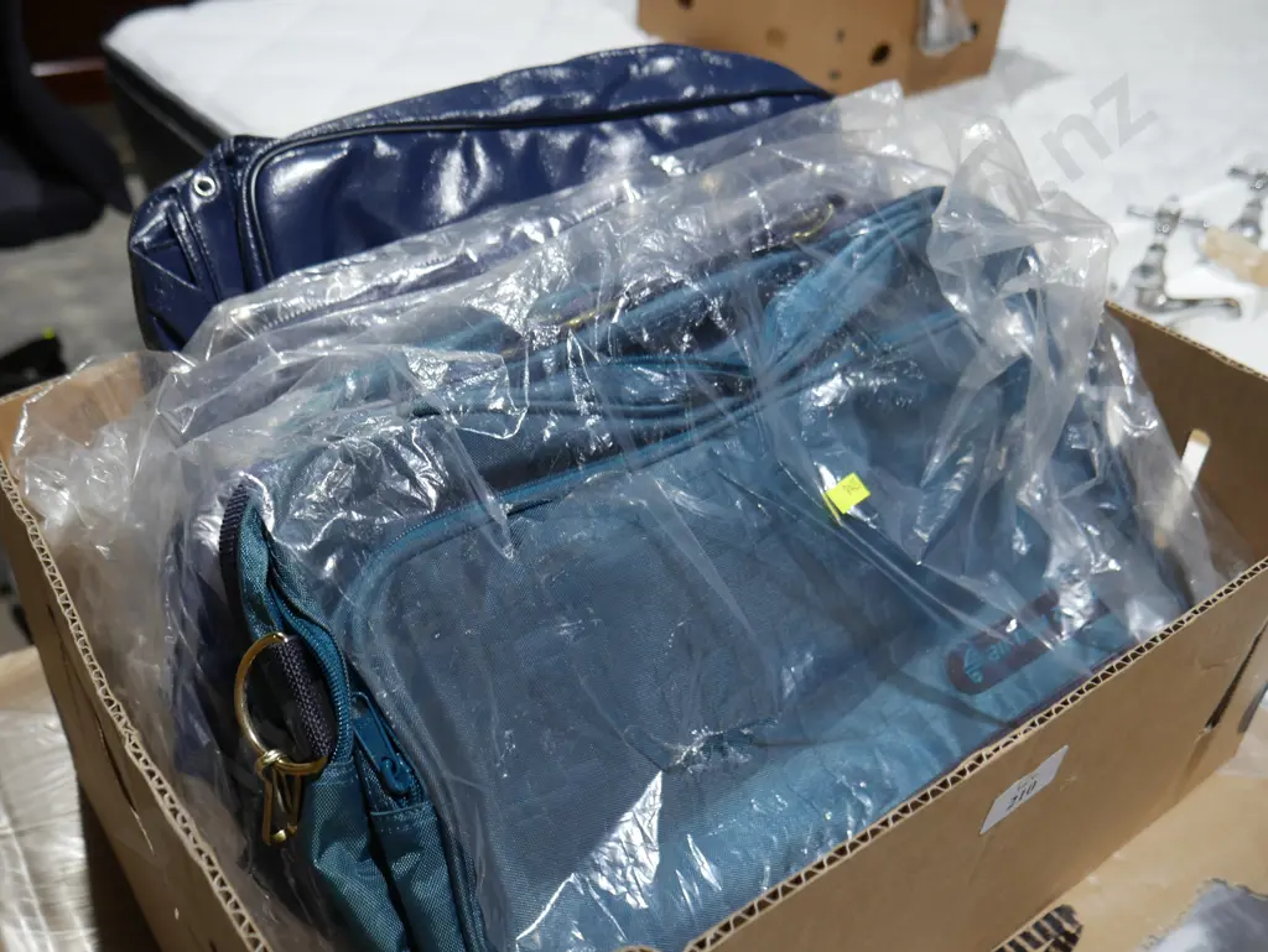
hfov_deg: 59.9
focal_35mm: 30
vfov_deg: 46.8
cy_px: 476
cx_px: 634
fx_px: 1099
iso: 200
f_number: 3.6
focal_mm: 15
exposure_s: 1/80
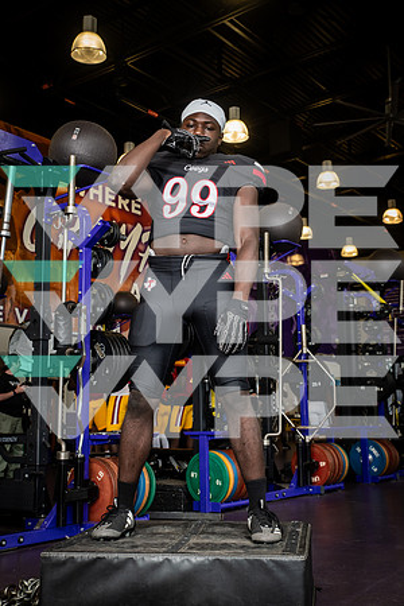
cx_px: 202
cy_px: 303
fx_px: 707
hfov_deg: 31.9
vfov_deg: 46.4
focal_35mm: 42
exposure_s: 1/250
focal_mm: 42
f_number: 5.6
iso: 500
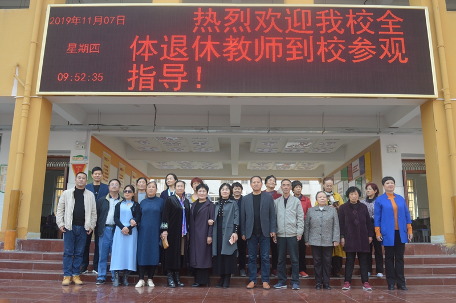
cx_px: 228
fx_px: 417
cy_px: 152
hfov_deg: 57.3
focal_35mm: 33
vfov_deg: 39.9
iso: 140
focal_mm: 22
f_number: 5.6
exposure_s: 1/125
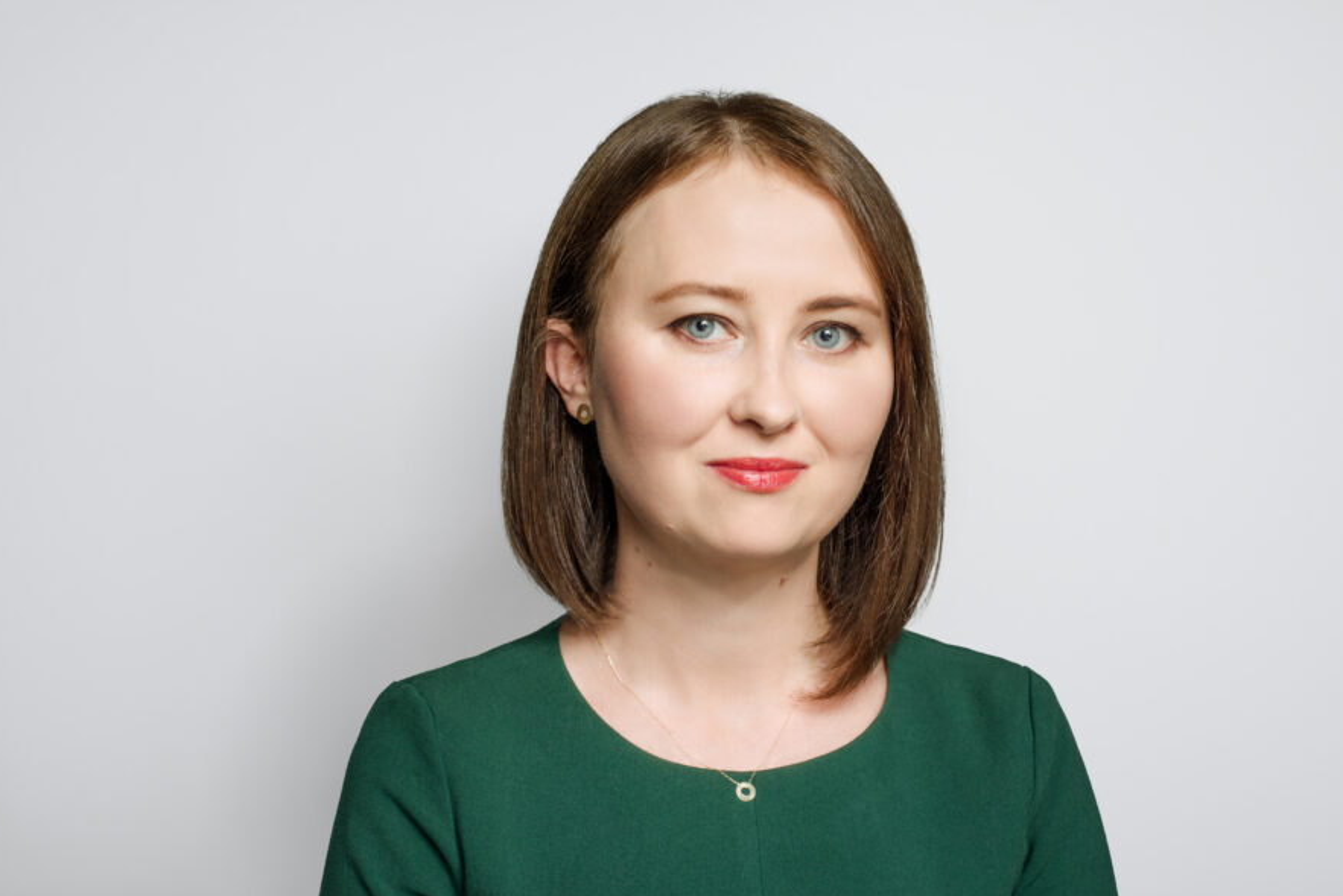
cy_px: 506
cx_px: 707
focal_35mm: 58
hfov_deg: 34.5
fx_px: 2164
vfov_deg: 23.4
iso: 100
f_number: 6.3
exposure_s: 1/250
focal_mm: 50
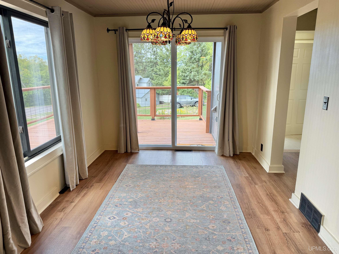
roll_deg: +0.4
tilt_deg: -13.3
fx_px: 235
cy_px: 127
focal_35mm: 24
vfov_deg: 56.8
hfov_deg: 71.6
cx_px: 170
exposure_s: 1/235
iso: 64
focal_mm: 6.76
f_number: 1.78
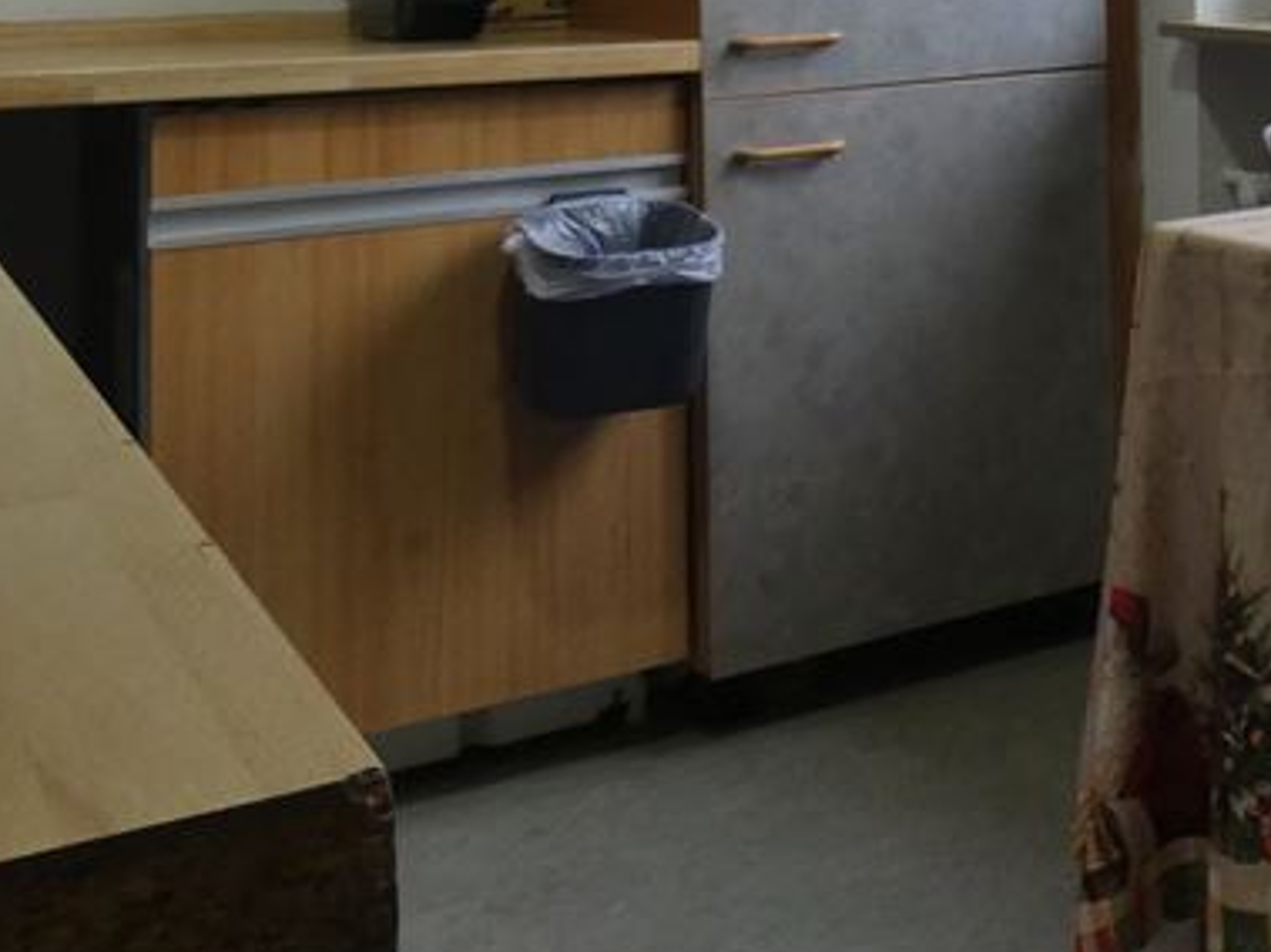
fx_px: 1982
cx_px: 1301
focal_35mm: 54
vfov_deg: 24.5
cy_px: -181
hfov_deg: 32.4
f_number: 2.8
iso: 200
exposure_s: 1/60
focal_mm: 3.6
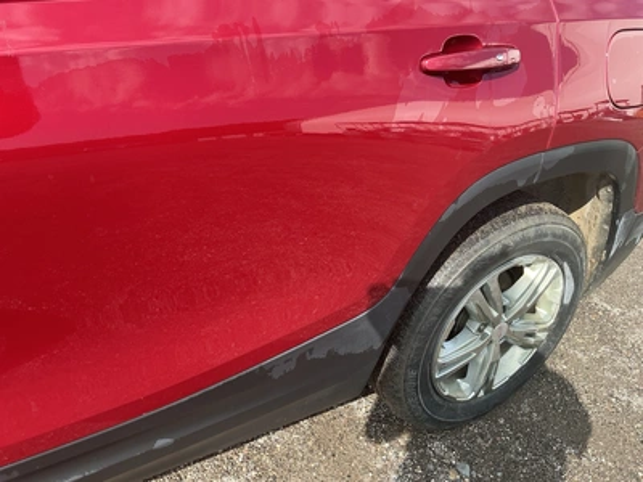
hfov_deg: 63.4
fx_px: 520
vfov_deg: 49.7
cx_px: 322
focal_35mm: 28
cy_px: 241
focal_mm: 3
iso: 25
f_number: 1.8
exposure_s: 1/409
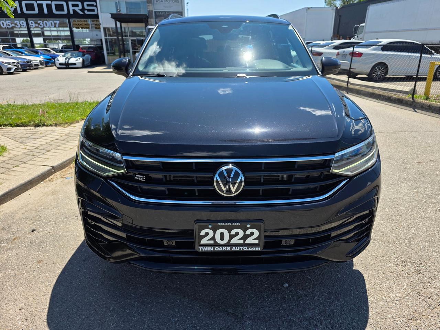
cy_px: 165
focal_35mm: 23
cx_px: 220
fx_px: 292
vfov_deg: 58.9
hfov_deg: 73.9
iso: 80
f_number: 1.7
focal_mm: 6.3
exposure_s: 1/3134
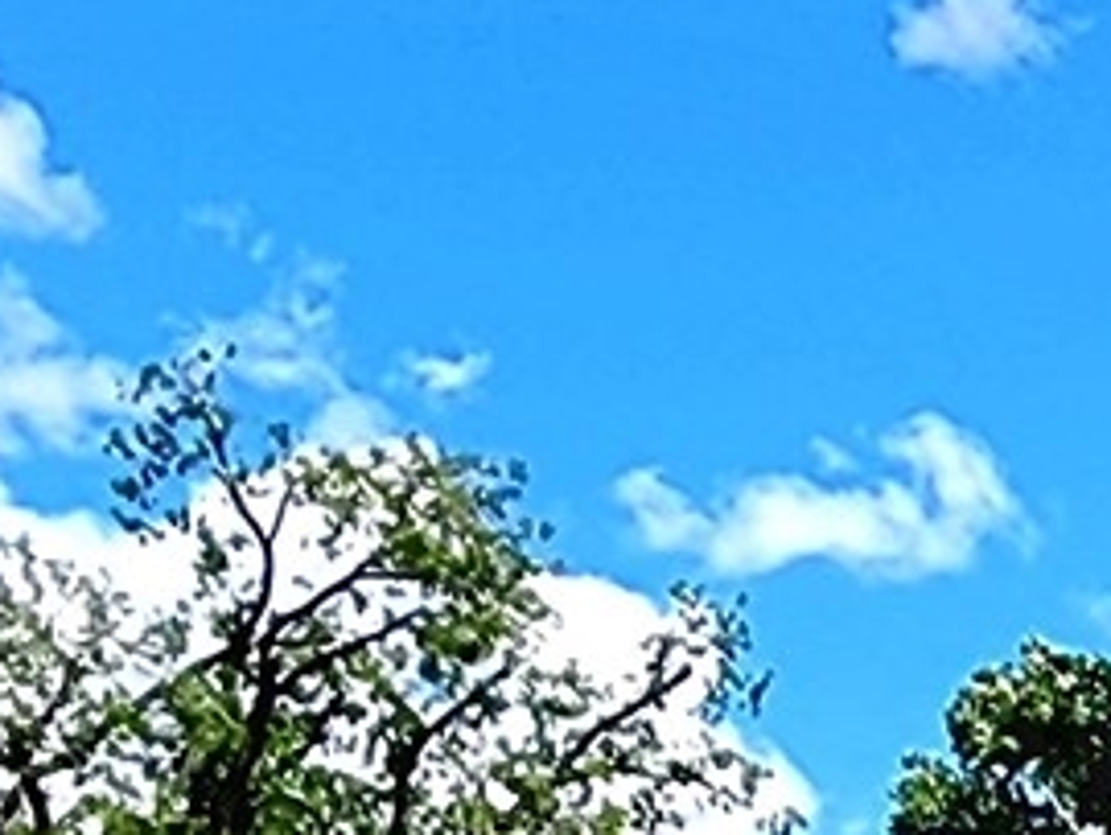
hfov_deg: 12.5
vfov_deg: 15.5
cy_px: 1637
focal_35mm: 77
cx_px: 3131
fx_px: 2474
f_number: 2.2
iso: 50
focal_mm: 2.2
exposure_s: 1/1667
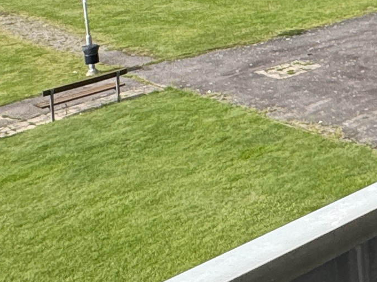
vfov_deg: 16.4
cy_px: -123
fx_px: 904
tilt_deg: -5.7
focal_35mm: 83
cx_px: 756
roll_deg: +1.6
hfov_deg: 17.2
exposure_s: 1/1672
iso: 50
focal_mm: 2.22
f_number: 2.2
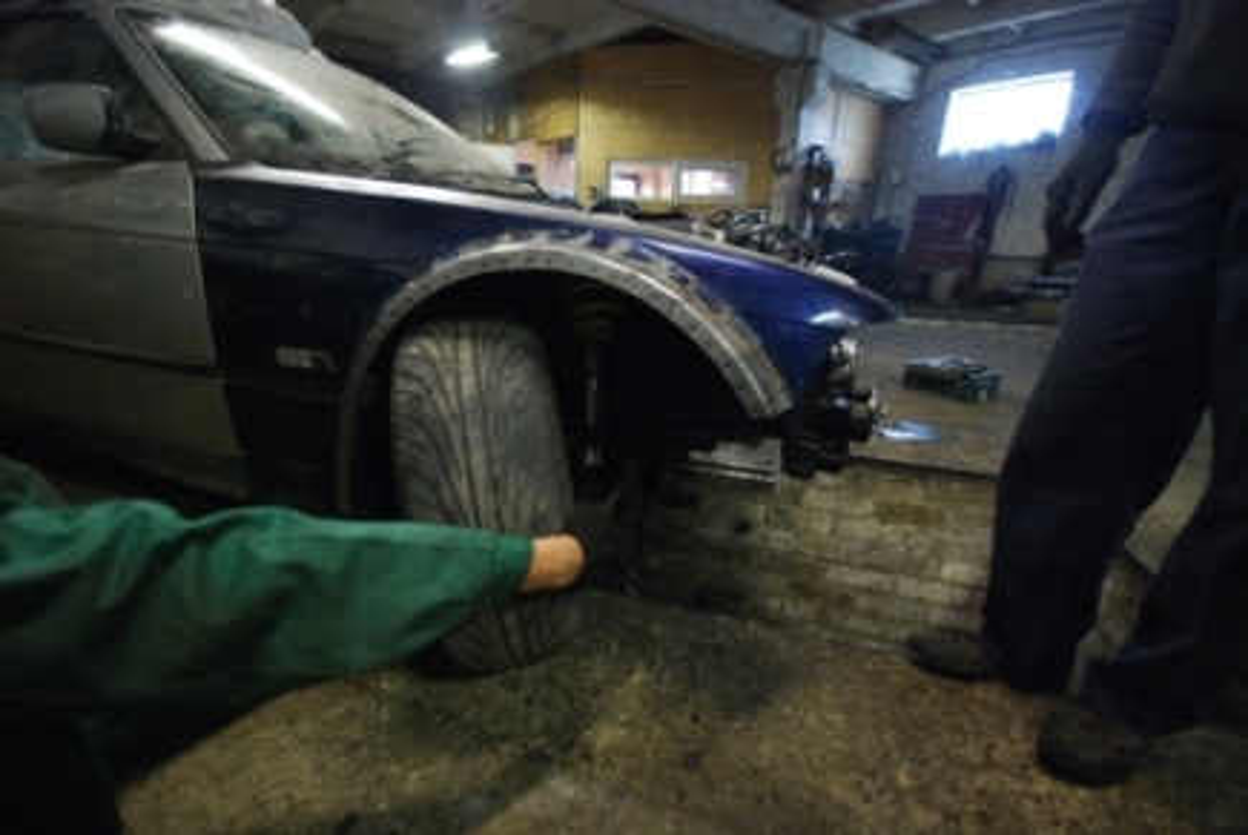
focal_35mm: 15
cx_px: 624
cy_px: 418
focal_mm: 10
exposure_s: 1/5
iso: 1000
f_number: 4
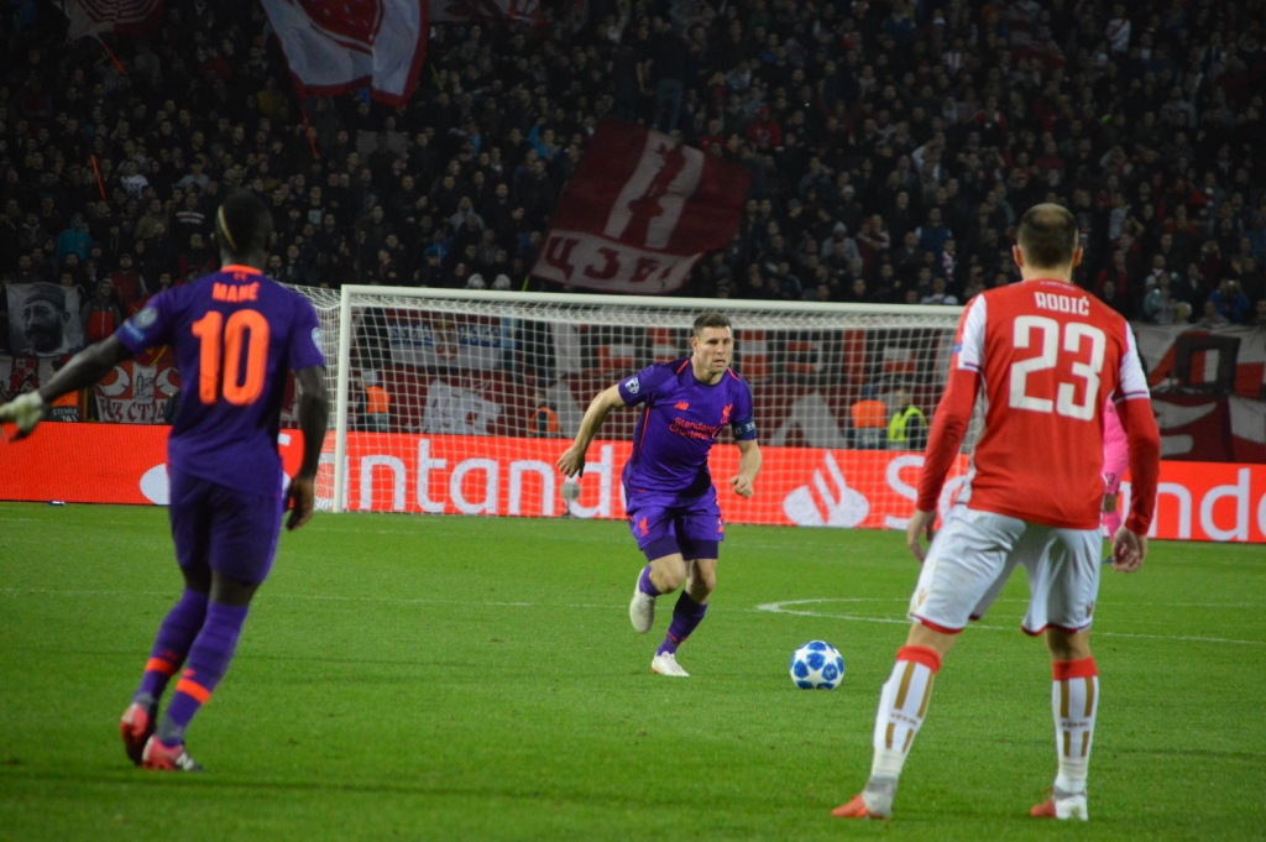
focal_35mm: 300
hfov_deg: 6.9
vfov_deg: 4.6
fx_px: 10541
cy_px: 421
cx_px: 633
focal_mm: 200
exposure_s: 1/400
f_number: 6.3
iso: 3200
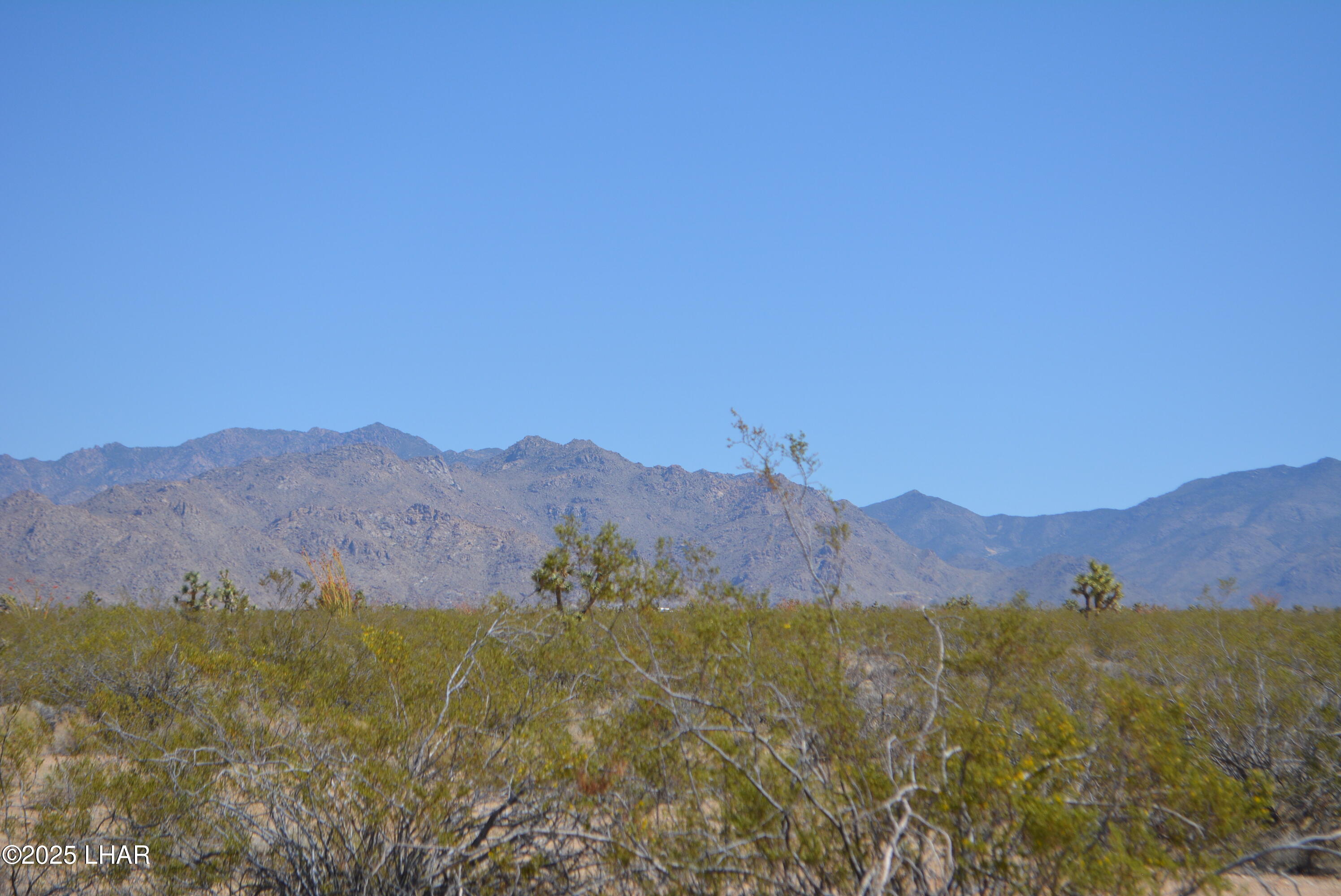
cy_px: 448
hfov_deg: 24.6
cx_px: 670
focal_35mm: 82
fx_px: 3075
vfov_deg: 16.6
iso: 400
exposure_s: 1/1600
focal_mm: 55
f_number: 7.1
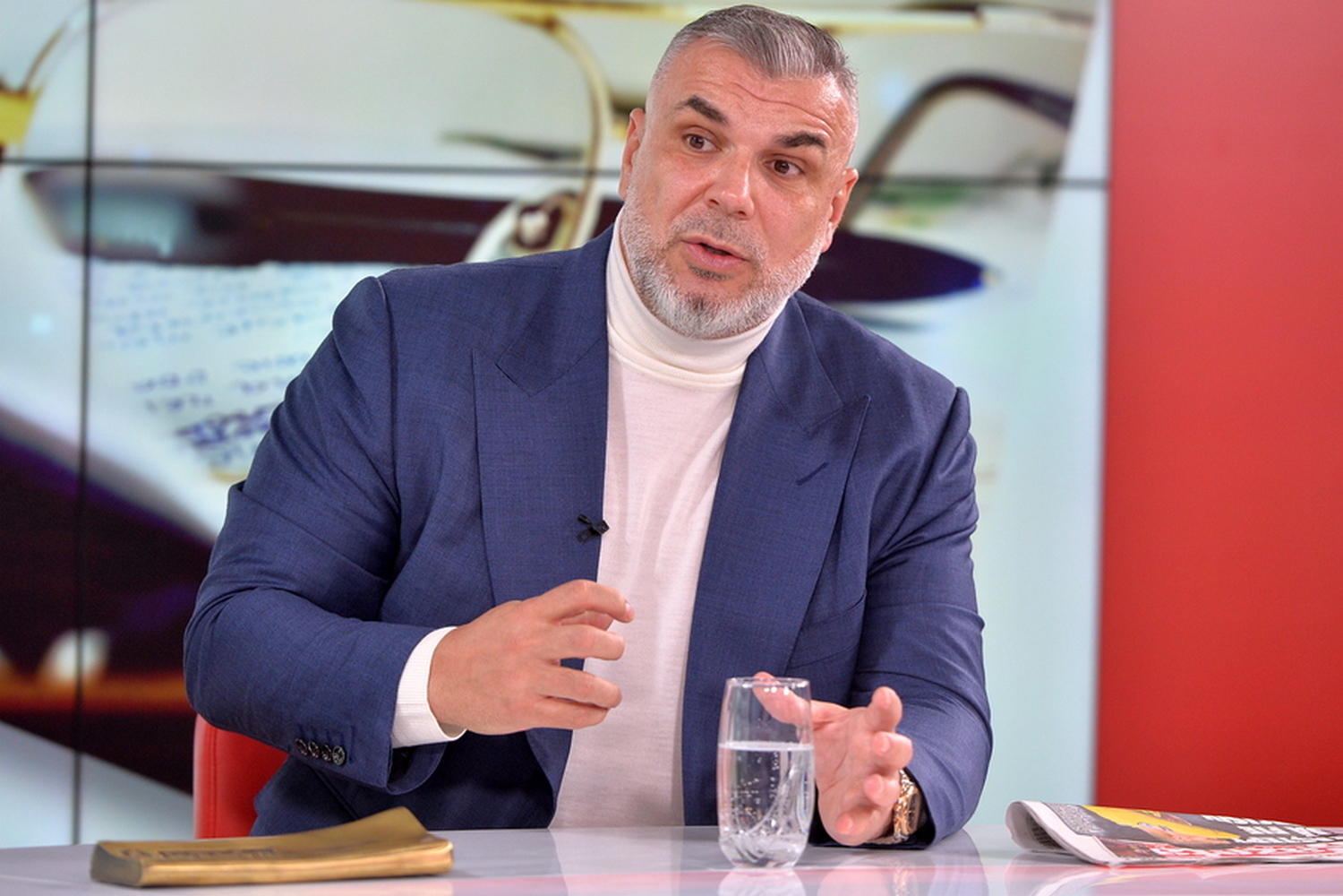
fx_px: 5968
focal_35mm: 160
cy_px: 448
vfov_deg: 8.6
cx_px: 672
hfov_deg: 12.8
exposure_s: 1/400
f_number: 3.5
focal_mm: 160
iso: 640
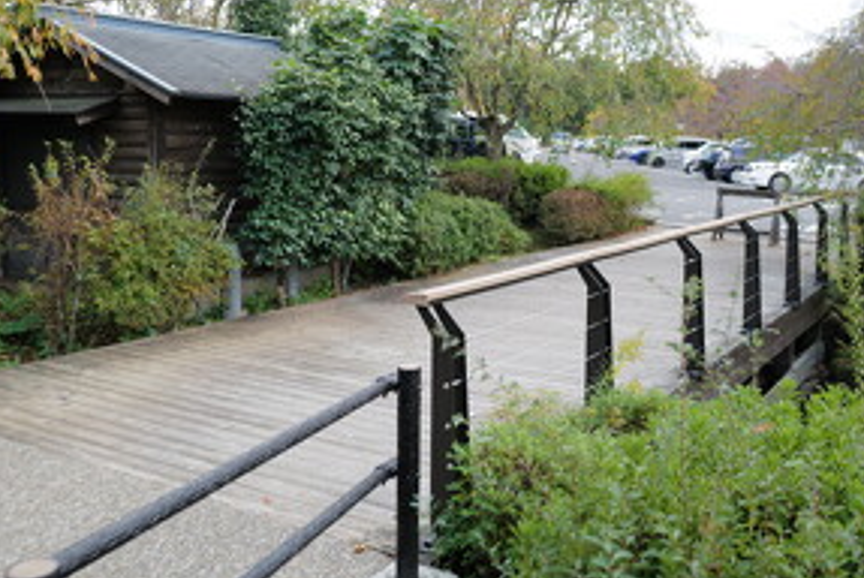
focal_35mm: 39
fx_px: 937
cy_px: 218
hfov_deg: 49.4
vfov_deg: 34.1
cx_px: 476
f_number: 2.8
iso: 100
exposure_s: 1/50
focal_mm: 28
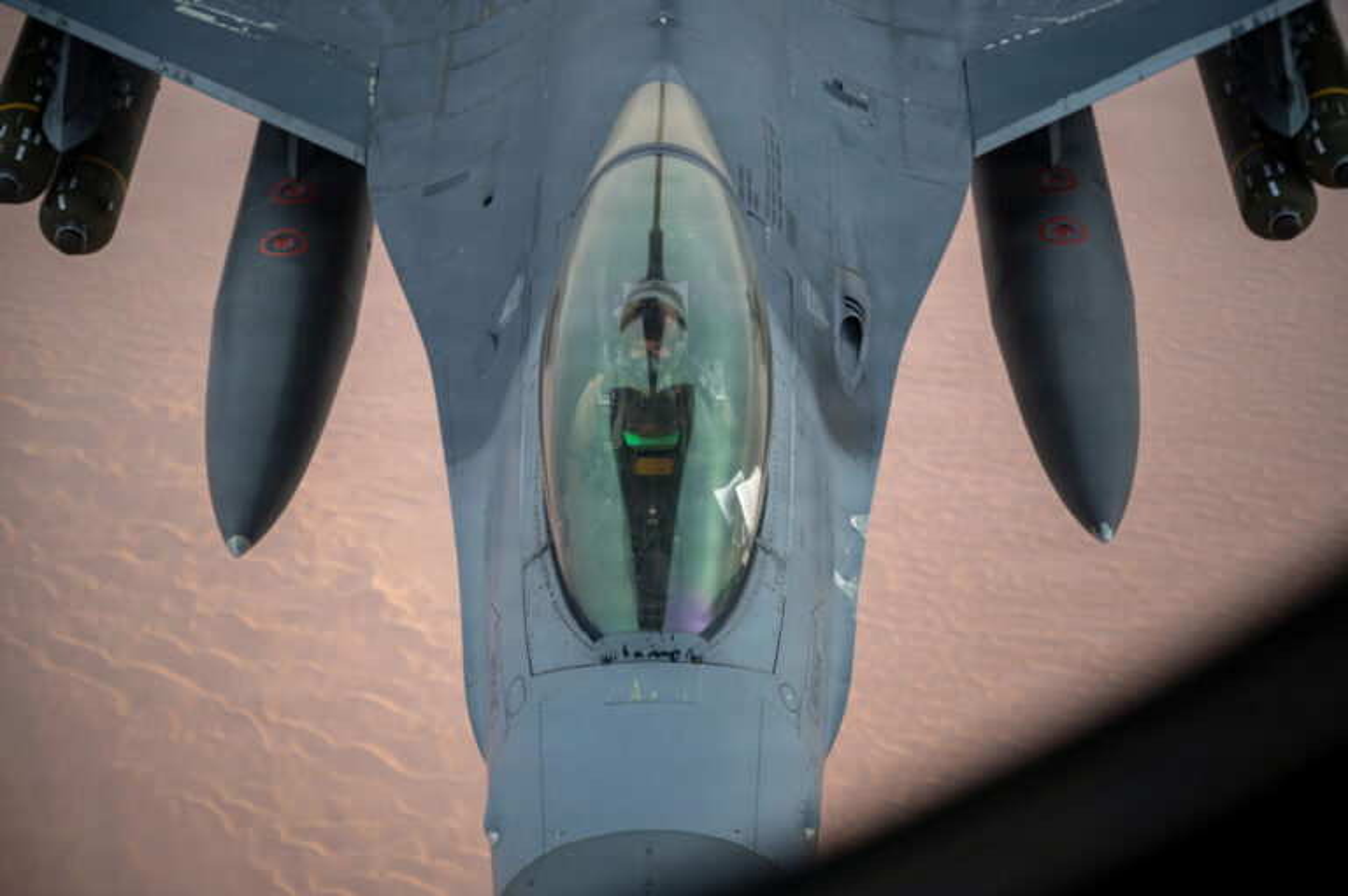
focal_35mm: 70
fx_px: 2619
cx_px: 674
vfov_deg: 19.4
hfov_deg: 28.9
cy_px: 448
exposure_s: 1/640
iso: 160
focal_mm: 70
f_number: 2.8
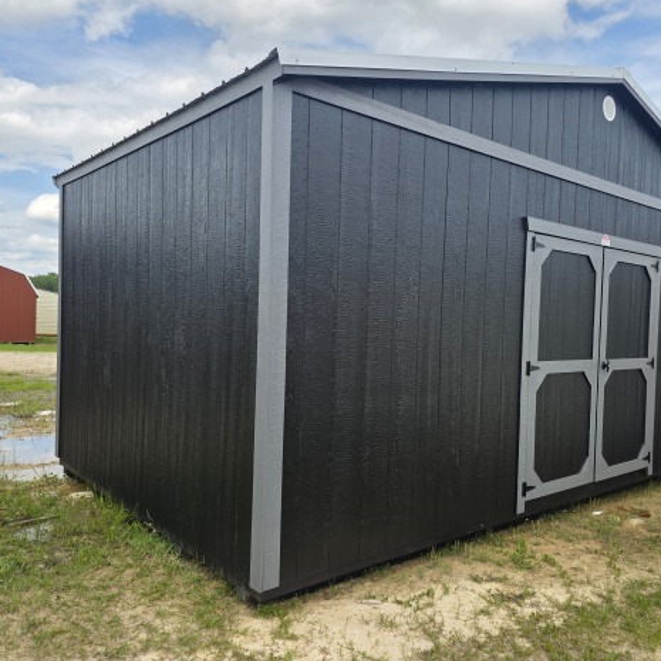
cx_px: 375
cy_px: 327
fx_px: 605
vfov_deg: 57.3
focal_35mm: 28
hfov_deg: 57.1
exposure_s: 1/2843
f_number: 1.7
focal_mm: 6.3
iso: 80
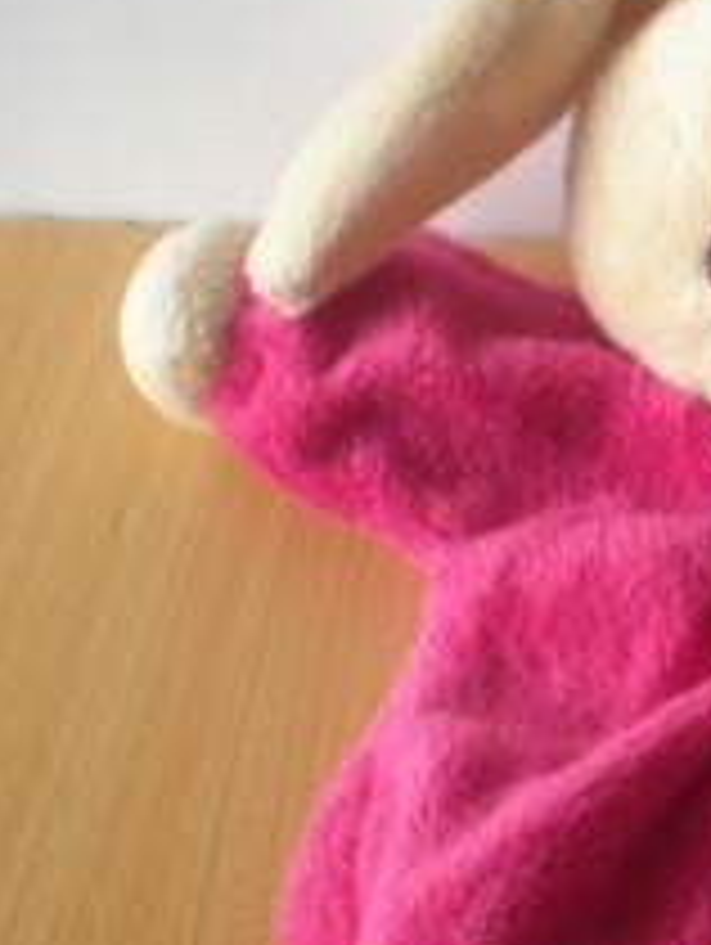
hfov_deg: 15.2
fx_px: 2569
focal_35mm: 94
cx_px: 860
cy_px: 454
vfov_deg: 20.8
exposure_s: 1/14.1
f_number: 3.1
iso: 64
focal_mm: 6.3
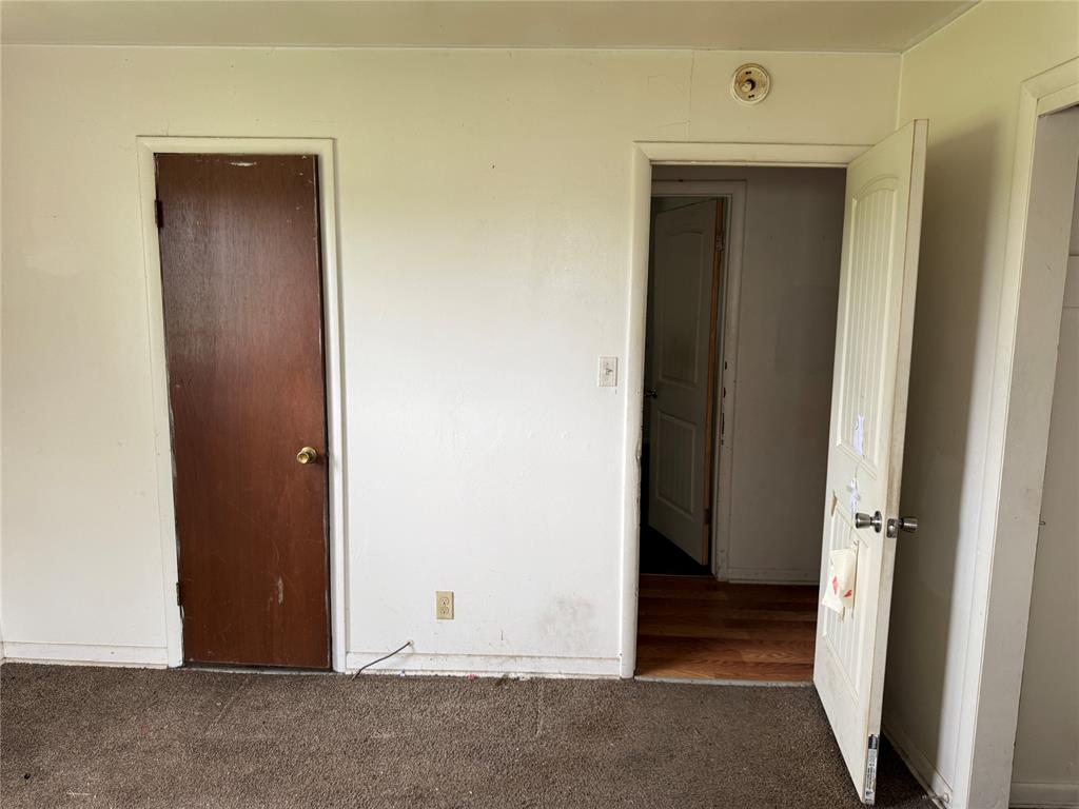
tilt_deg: -5.5
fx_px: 748
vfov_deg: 56.8
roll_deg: -0.8
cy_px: 404
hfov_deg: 71.6
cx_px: 540
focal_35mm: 24
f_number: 1.78
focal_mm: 6.76
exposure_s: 1/121
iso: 125
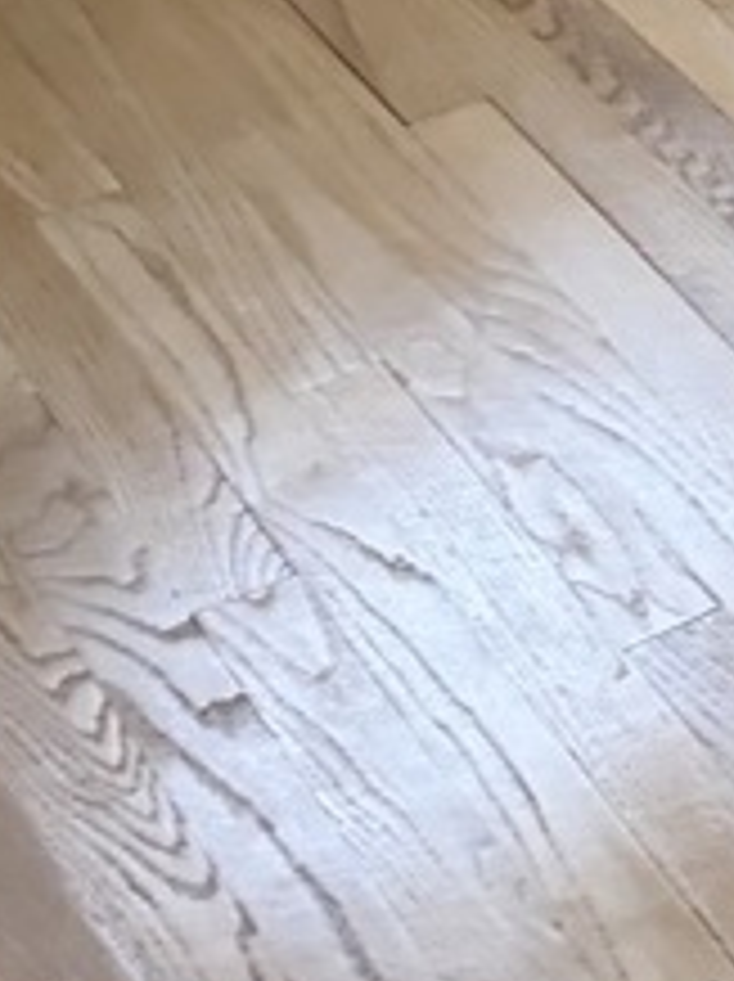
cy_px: -482
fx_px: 3654
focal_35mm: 129
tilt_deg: -22.3
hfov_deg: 10.2
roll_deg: -0.2
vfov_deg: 14.3
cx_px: 1684
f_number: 1.6
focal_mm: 5.96
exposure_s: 1/60
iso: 400
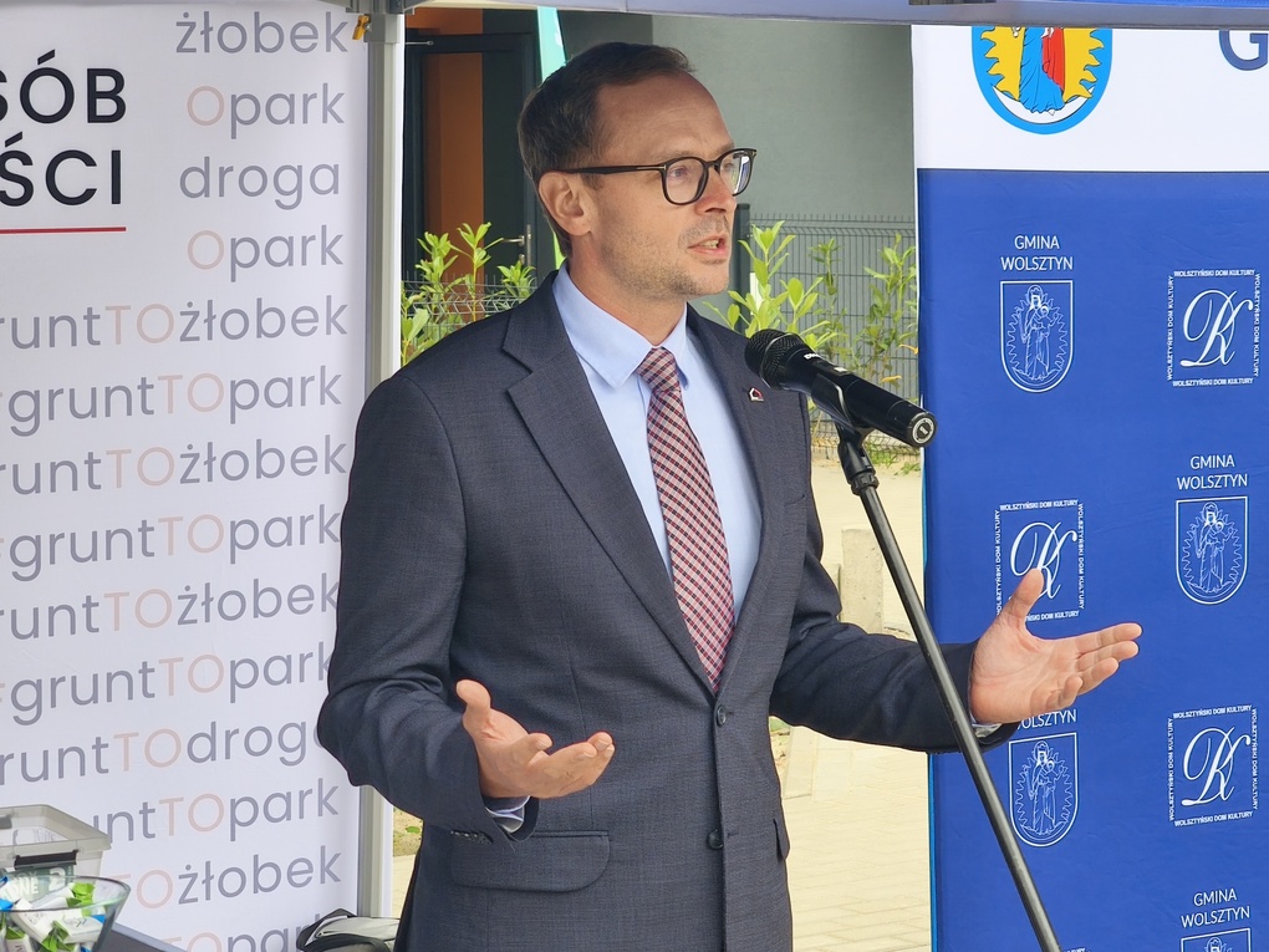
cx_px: 634
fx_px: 3923
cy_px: 476
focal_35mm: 107
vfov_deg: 13.8
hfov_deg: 18.4
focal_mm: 8.8
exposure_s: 1/240
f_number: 2
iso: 100
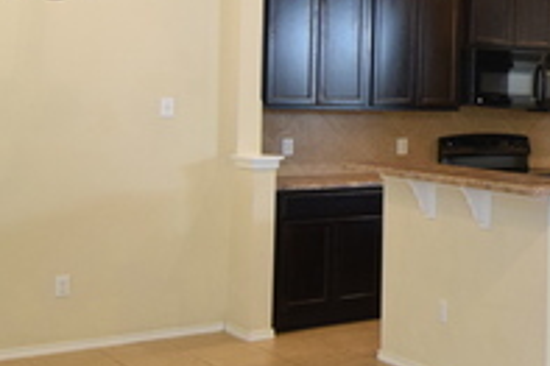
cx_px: 790
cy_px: 98
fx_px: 960
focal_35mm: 63
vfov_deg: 21.4
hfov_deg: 25.4
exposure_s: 1/80
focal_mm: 11
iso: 800
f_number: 4
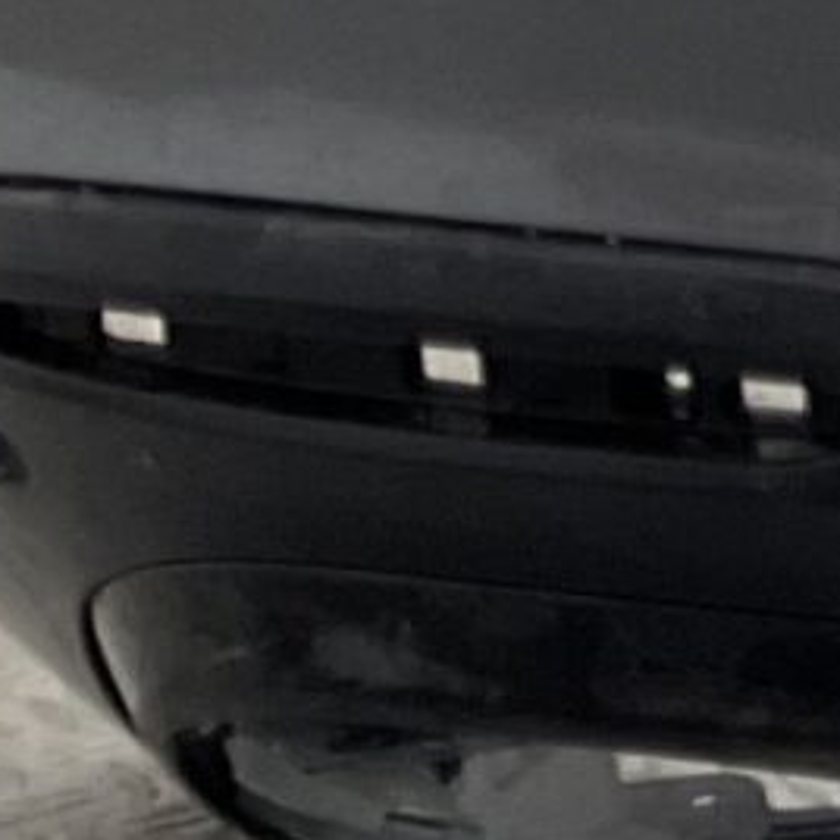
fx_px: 6726
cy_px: -909
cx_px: 3520
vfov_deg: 6.9
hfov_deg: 5.9
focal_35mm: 245
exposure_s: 1/120
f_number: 1.8
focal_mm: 3
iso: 20
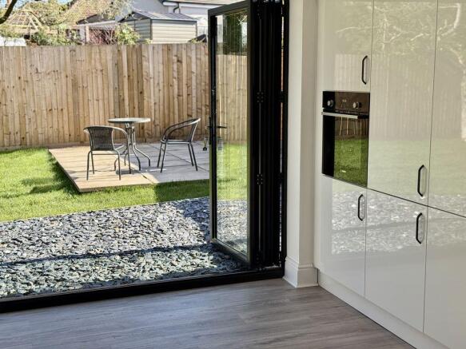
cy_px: 174
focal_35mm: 48
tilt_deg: -10.8
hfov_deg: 39.7
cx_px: 233
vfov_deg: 30.3
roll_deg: +0.1
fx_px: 646
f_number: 1.78
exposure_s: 1/987
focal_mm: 6.76
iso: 80
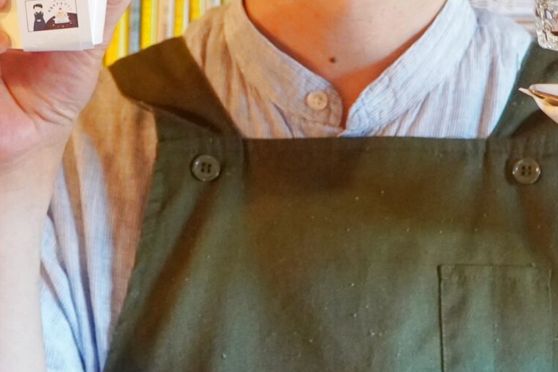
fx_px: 1767
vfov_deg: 11.8
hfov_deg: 17.9
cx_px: 346
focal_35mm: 114
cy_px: -38
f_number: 4
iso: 2500
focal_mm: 30
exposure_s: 1/50
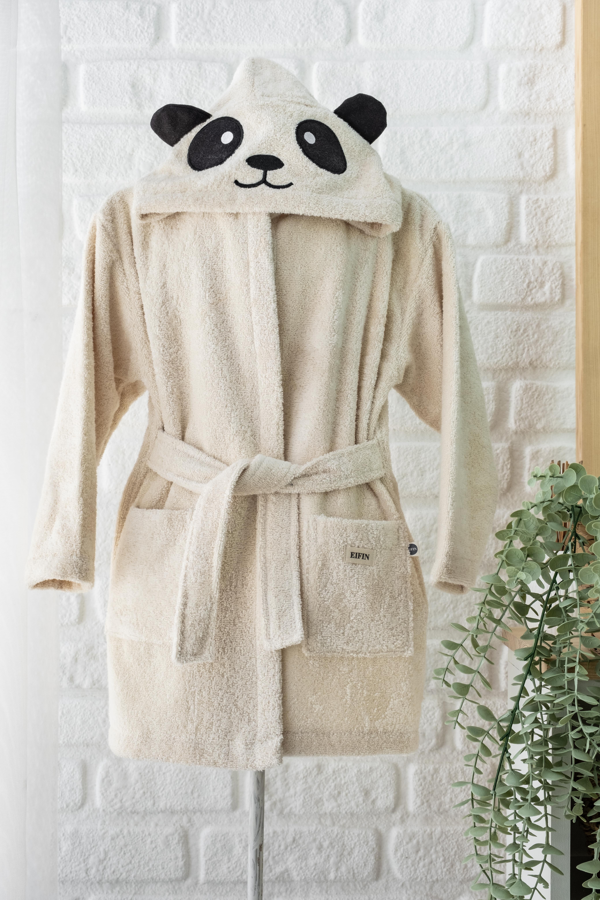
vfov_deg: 36.9
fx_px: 1350
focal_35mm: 54
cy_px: 450
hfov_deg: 25.1
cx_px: 300
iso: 400
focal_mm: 35.8
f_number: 6.4
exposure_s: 1/100
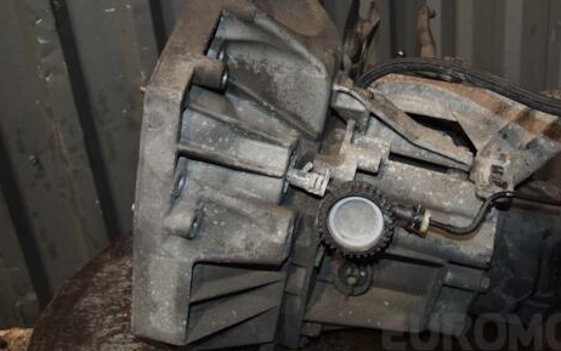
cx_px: 359
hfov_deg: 47.0
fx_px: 637
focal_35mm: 42
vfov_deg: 30.8
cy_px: 170
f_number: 5
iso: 800
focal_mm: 21
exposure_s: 1/60
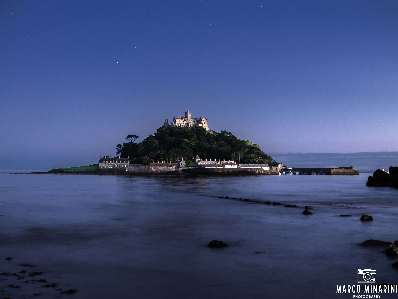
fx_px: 575
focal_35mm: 50
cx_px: 199
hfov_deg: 38.2
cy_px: 150
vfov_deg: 29.1
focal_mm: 25
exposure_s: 8
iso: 80
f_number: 4
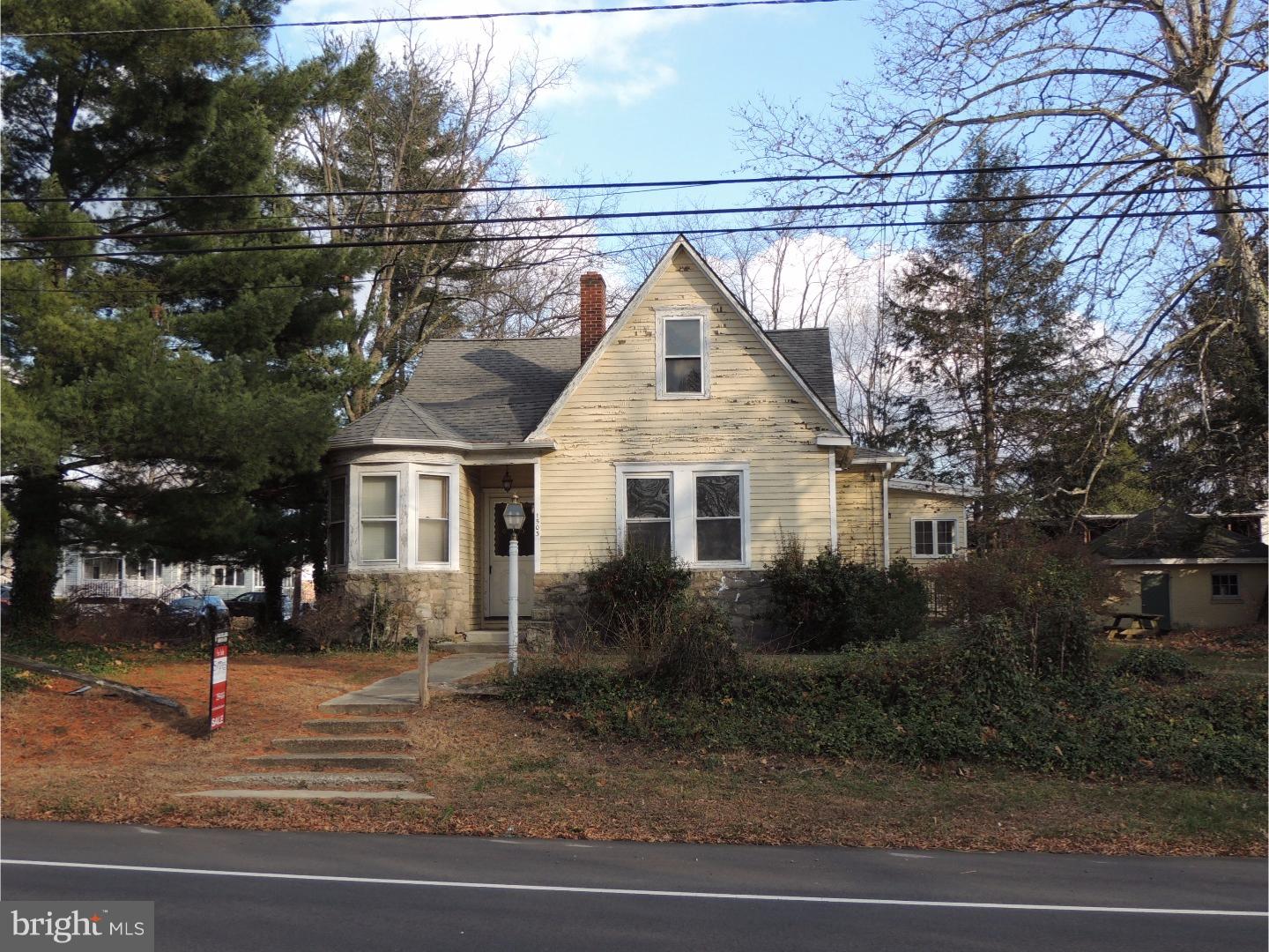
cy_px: 476
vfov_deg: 36.0
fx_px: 1466
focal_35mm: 40
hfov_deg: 46.8
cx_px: 634
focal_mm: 7.1
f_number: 3.3
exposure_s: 1/320
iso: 100
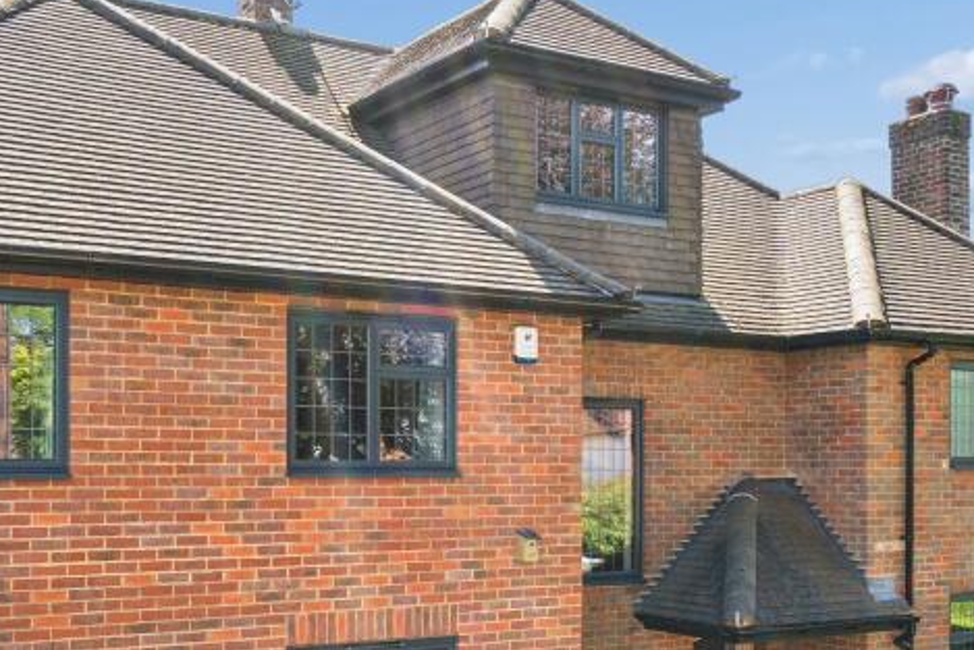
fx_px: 1299
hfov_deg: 41.1
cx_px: 478
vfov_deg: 27.6
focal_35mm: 48
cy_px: 514
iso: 640
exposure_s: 1/200
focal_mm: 22
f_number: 11
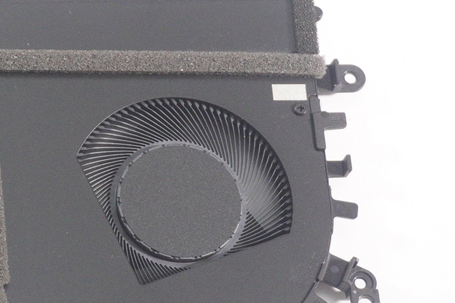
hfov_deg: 11.7
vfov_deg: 8.4
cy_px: 189
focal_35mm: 163
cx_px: -343
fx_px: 2056
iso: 1250
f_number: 5.6
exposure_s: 1/30
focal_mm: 29
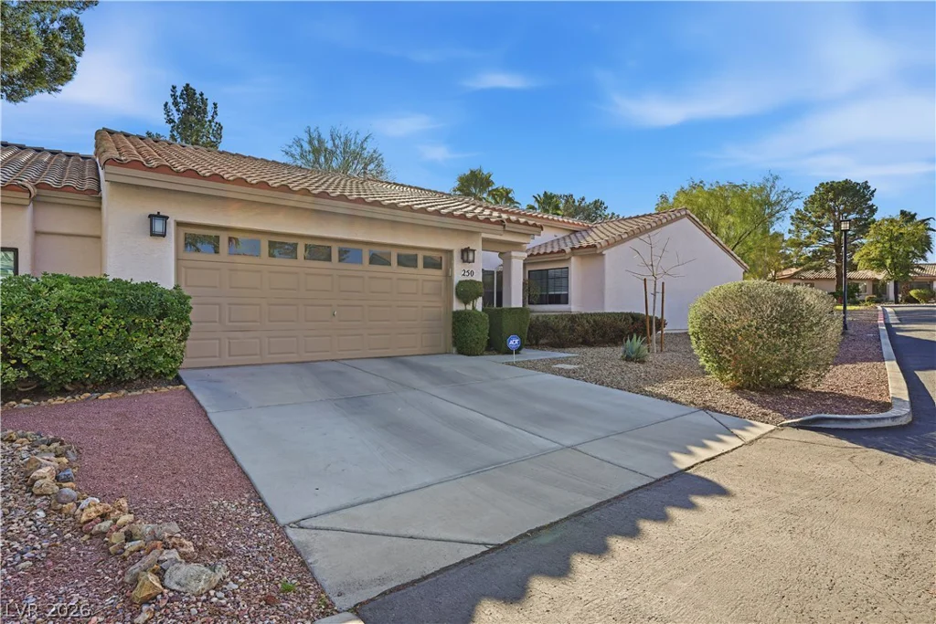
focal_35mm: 18
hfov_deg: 88.4
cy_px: 312
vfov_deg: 66.0
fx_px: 481
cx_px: 468
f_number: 9
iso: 80
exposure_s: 1/800
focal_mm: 18.5
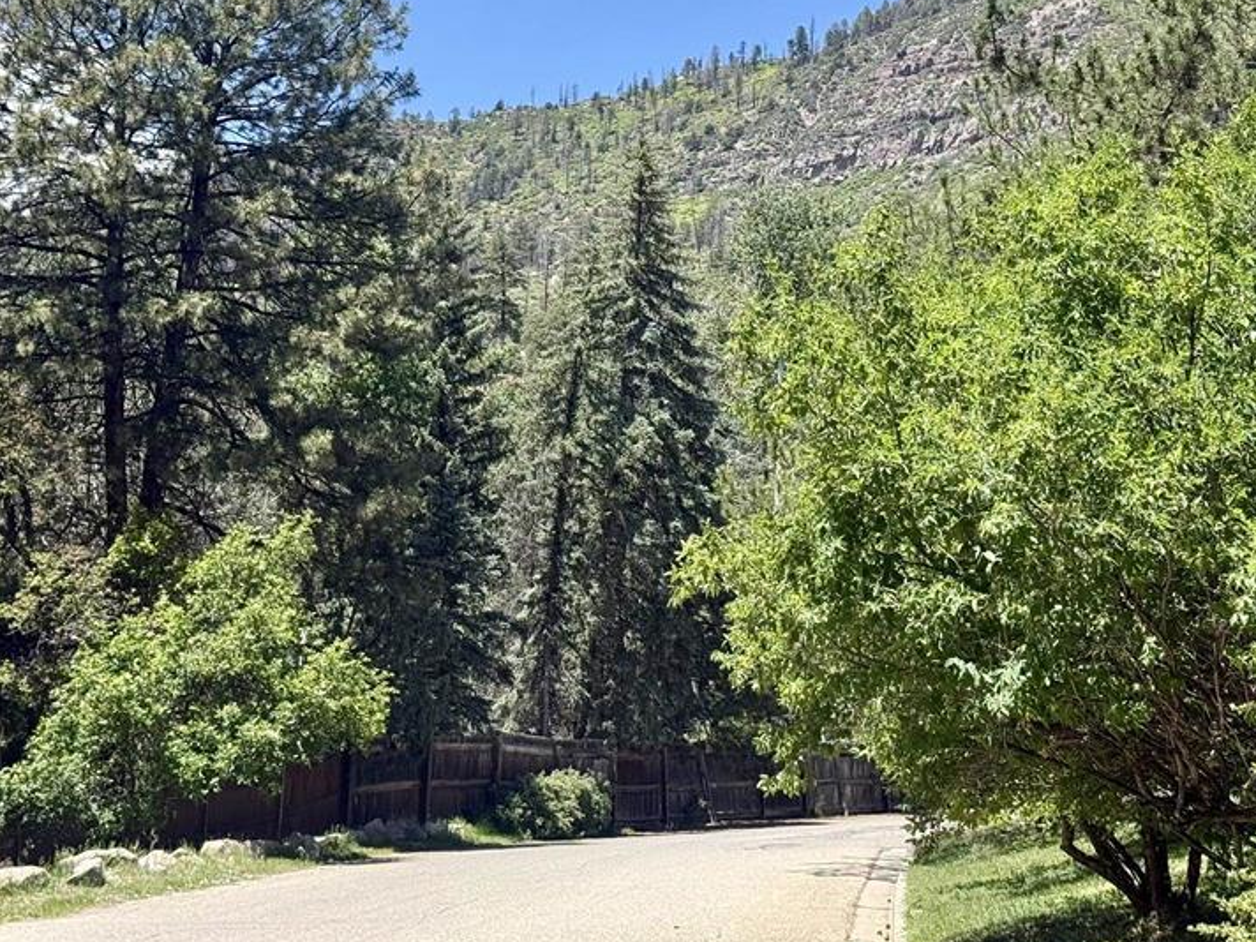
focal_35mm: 69
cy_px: 282
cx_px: 759
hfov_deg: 28.1
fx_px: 2504
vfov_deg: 21.2
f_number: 1.78
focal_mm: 6.76
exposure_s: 1/3226
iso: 100
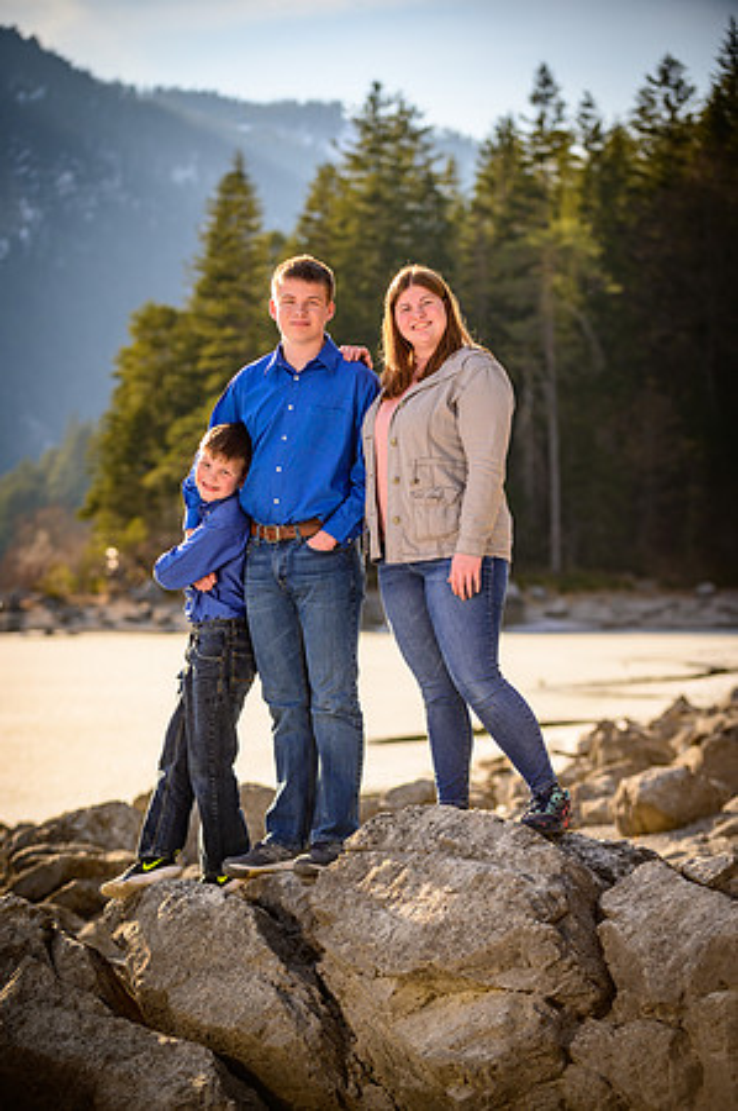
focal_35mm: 102
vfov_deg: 20.0
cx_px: 369
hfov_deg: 13.4
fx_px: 3144
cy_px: 556
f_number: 3.5
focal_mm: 102
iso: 125
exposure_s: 1/1250
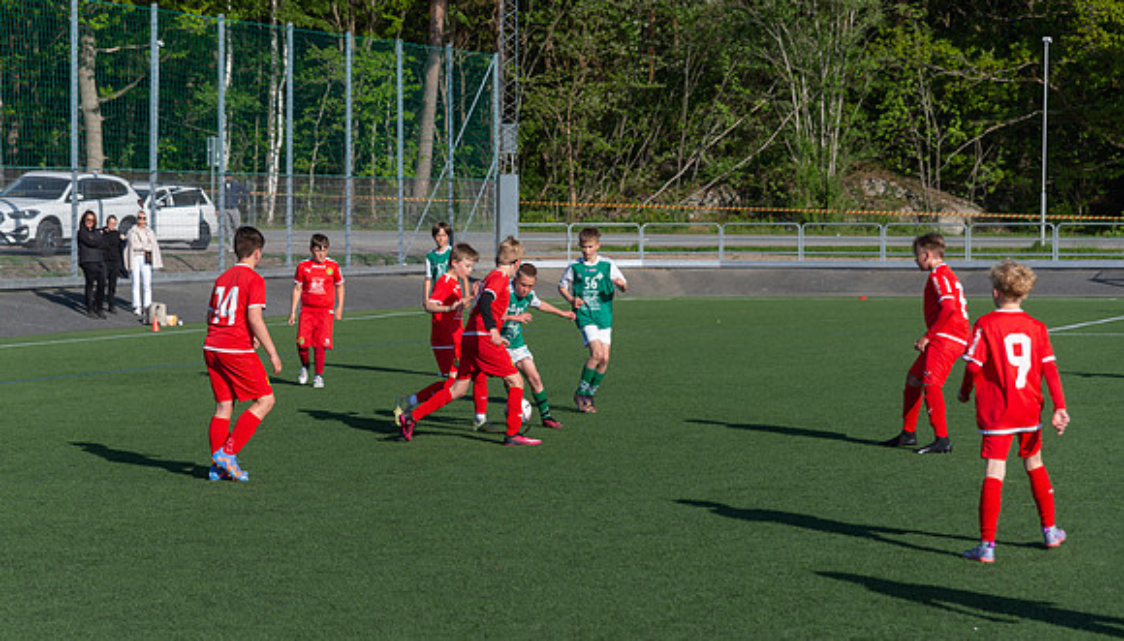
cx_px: 474
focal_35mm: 85
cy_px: 426
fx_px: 2541
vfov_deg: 14.4
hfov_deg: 24.9
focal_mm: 70
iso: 125
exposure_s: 1/1250
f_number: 3.2
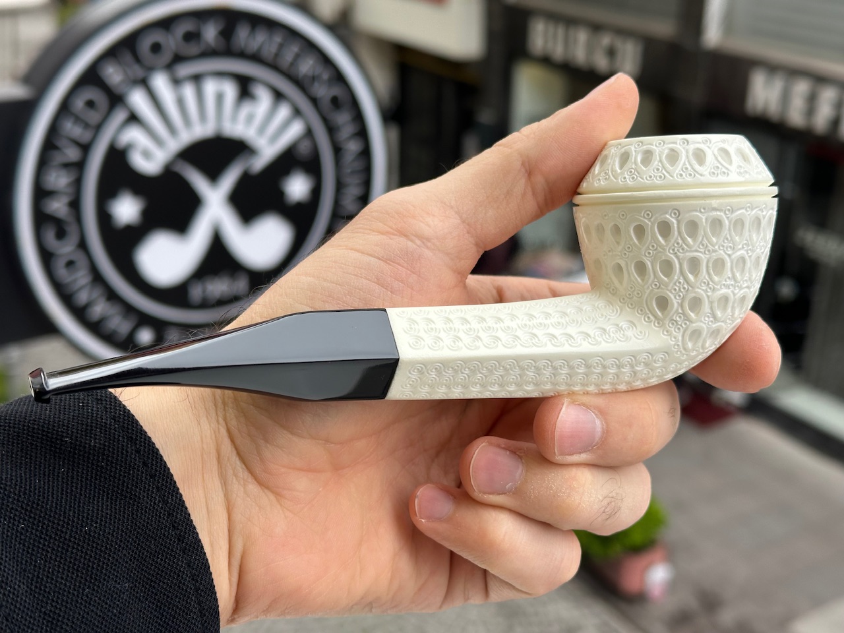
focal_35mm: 48
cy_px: 316
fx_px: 1170
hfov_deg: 39.7
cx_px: 422
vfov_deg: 30.3
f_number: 1.78
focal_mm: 6.86
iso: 64
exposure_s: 1/318
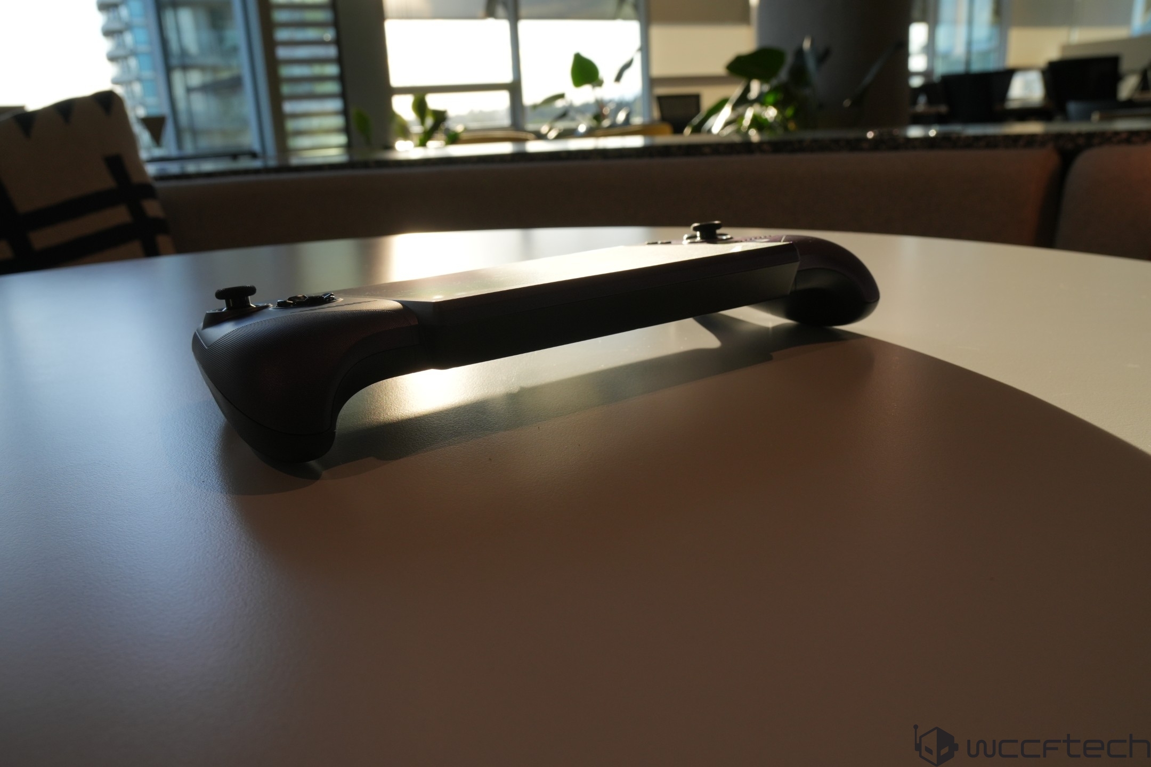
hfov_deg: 61.9
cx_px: 576
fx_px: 959
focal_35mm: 30
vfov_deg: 43.6
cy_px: 384
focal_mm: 20
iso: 320
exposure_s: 1/160
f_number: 7.1
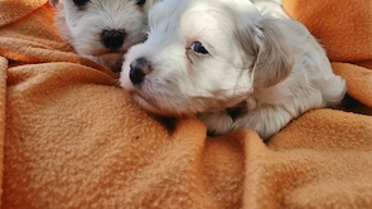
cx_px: 185
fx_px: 335
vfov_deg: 32.8
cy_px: 18
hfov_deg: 58.0
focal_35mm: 34
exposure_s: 1/303
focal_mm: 5.4
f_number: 1.8
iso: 25
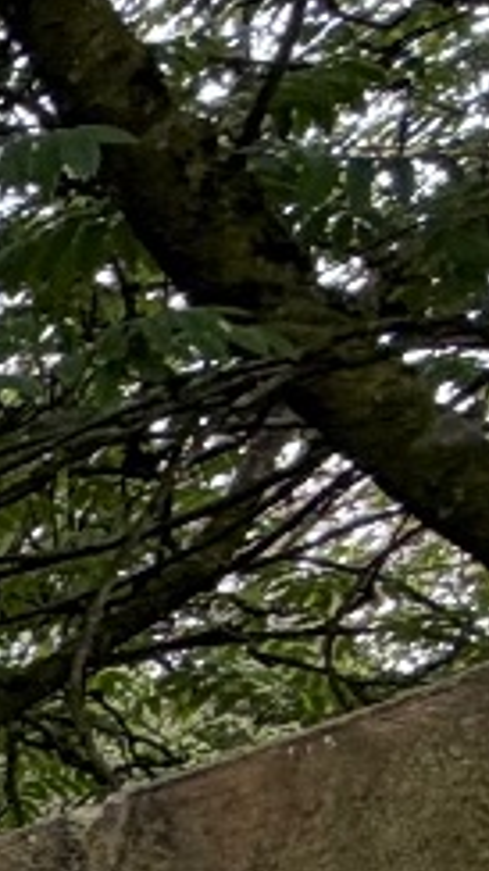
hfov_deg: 5.9
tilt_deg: -7.0
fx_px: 2955
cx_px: -2081
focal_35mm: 128
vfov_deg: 14.2
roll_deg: -0.3
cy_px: 1699
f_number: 2.2
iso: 40
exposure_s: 1/127
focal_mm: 2.22
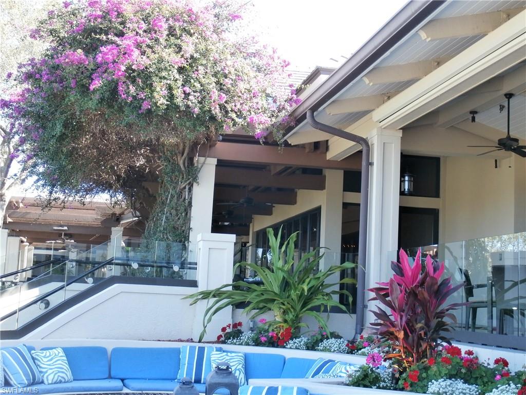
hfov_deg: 38.2
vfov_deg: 29.1
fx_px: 760
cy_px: 198
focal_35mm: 50
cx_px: 263
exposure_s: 1/80
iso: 100
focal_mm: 8.85
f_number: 3.9
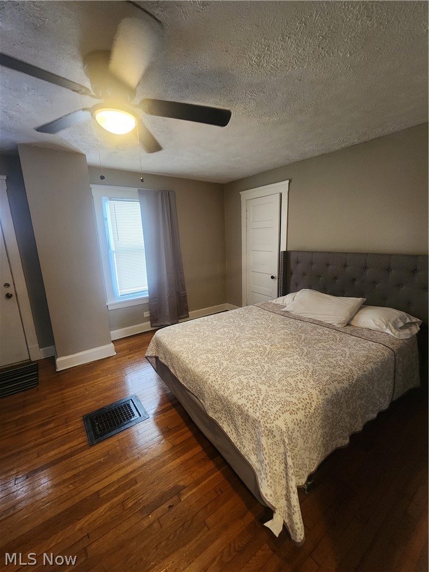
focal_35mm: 13
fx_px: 215
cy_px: 286
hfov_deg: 89.9
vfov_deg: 106.2
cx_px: 214
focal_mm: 2.2
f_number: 2.2
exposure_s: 1/30
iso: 320
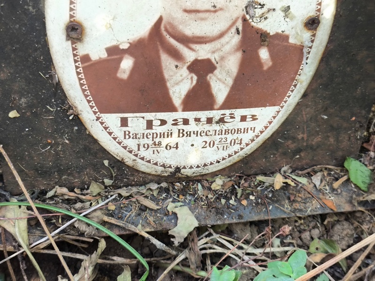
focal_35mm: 50
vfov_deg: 29.1
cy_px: 140
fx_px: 542
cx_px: 188
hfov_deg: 38.2
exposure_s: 1/60
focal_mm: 4.71
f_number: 1.7
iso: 100
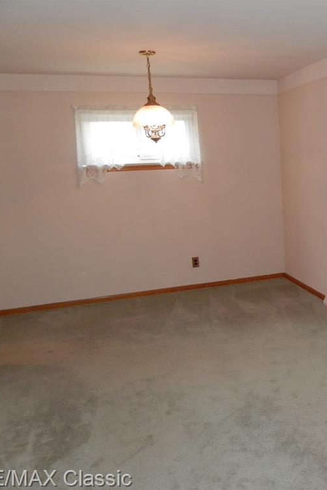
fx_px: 477
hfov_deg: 35.4
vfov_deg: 54.4
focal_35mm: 35
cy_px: 246
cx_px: 301
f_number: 3.1
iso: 160
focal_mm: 4.5
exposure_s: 1/30
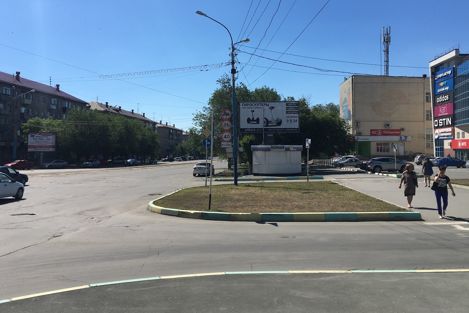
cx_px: 254
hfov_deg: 55.7
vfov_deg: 38.8
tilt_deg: +2.1
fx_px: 443
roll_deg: -0.1
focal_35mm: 34
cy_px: 132
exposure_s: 1/2262
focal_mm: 4.15
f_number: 2.2
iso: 25
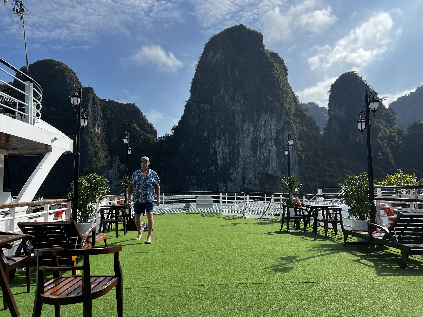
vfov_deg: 53.1
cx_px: 212
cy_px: 158
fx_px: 318
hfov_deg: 67.3
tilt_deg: +5.5
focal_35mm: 26
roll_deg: +0.8
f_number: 1.5
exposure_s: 1/3968
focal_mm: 5.7
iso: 50
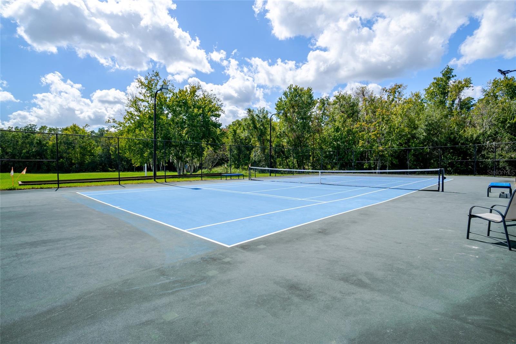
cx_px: 258
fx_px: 236
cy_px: 172
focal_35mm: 16
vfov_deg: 72.0
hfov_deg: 95.0
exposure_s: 1/160
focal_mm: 11
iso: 100
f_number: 8
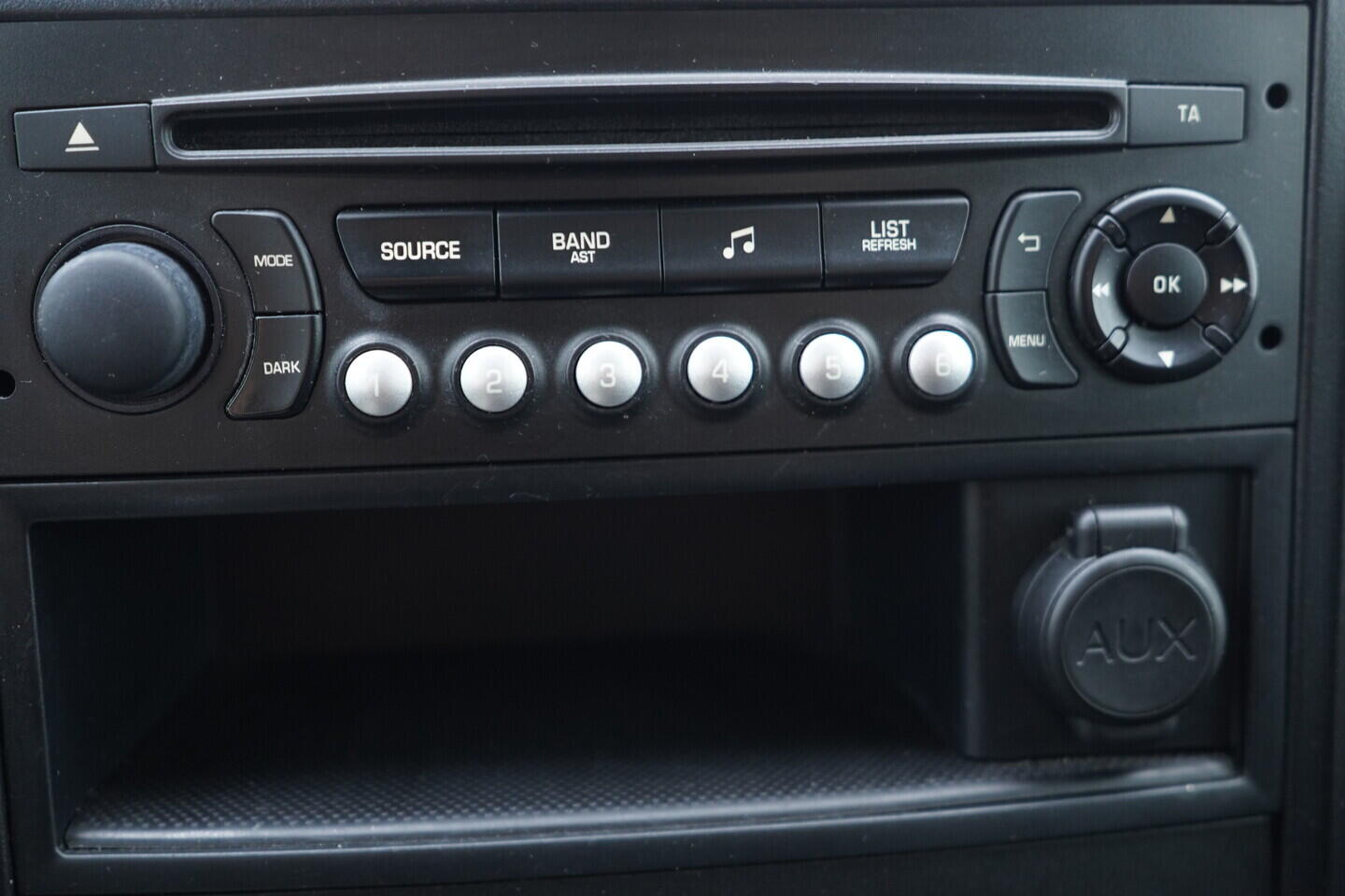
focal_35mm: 36
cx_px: 672
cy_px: 448
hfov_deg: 53.1
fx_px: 1345
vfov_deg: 36.9
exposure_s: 1/40
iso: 640
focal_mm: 24
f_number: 2.8
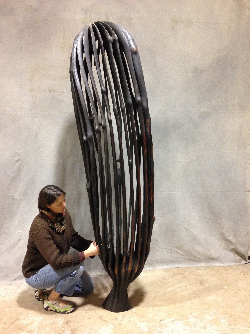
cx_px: 125
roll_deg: +0.6
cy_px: 167
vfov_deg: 55.4
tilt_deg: -7.8
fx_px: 318
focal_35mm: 33
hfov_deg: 42.9
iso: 320
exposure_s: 1/20
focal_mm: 4.12
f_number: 2.4
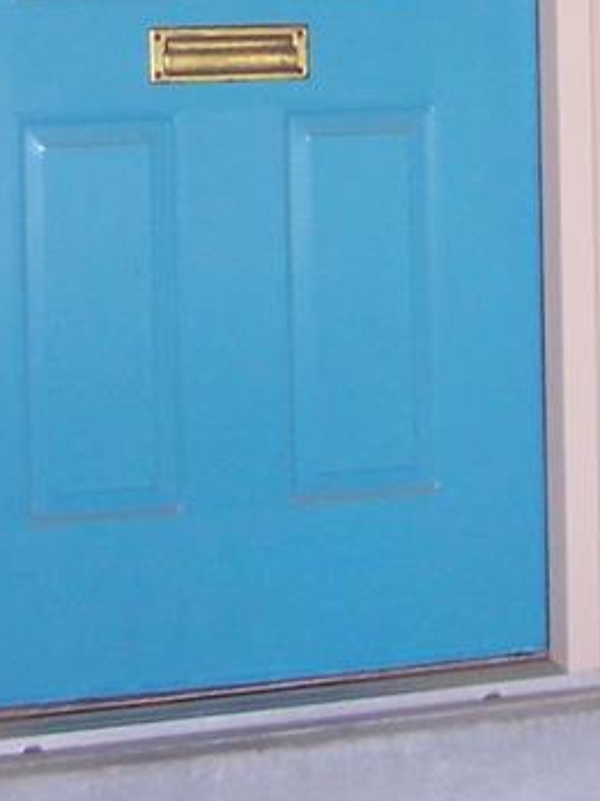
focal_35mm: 131
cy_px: -297
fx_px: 3028
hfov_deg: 11.3
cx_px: 384
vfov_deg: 14.3
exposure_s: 1/60
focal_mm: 6.3
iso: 140
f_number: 2.8
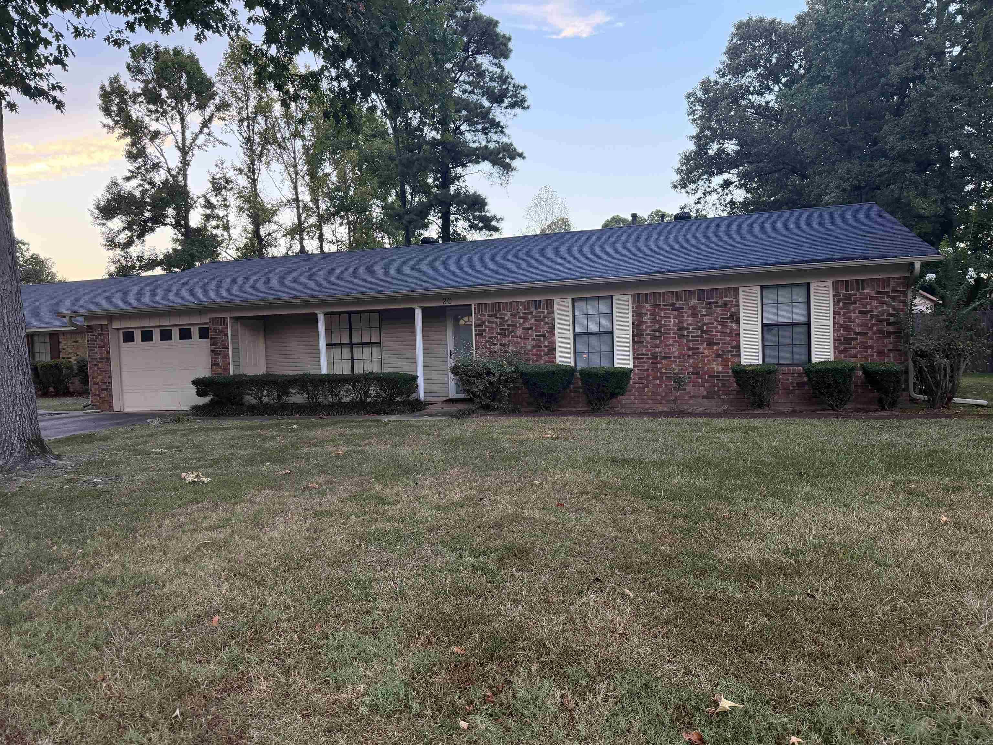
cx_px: 496
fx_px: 688
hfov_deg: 71.6
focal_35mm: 24
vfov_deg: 56.8
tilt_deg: -2.4
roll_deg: +1.9
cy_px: 372
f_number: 1.78
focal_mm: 6.76
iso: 250
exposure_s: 1/60
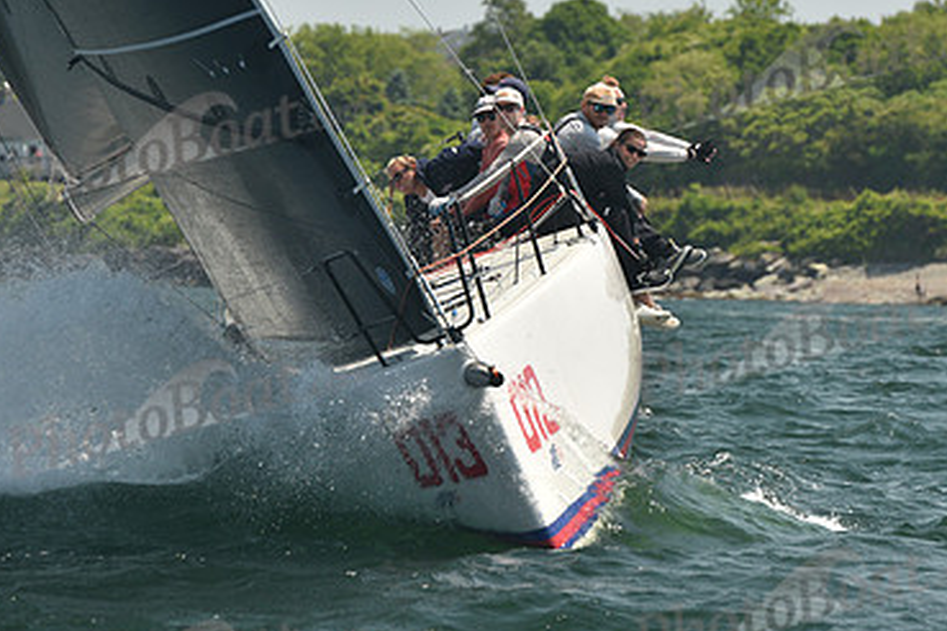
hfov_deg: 7.1
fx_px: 7654
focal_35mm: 291
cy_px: 242
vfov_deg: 4.7
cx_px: 503
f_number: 5
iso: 250
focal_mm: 185
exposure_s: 1/640
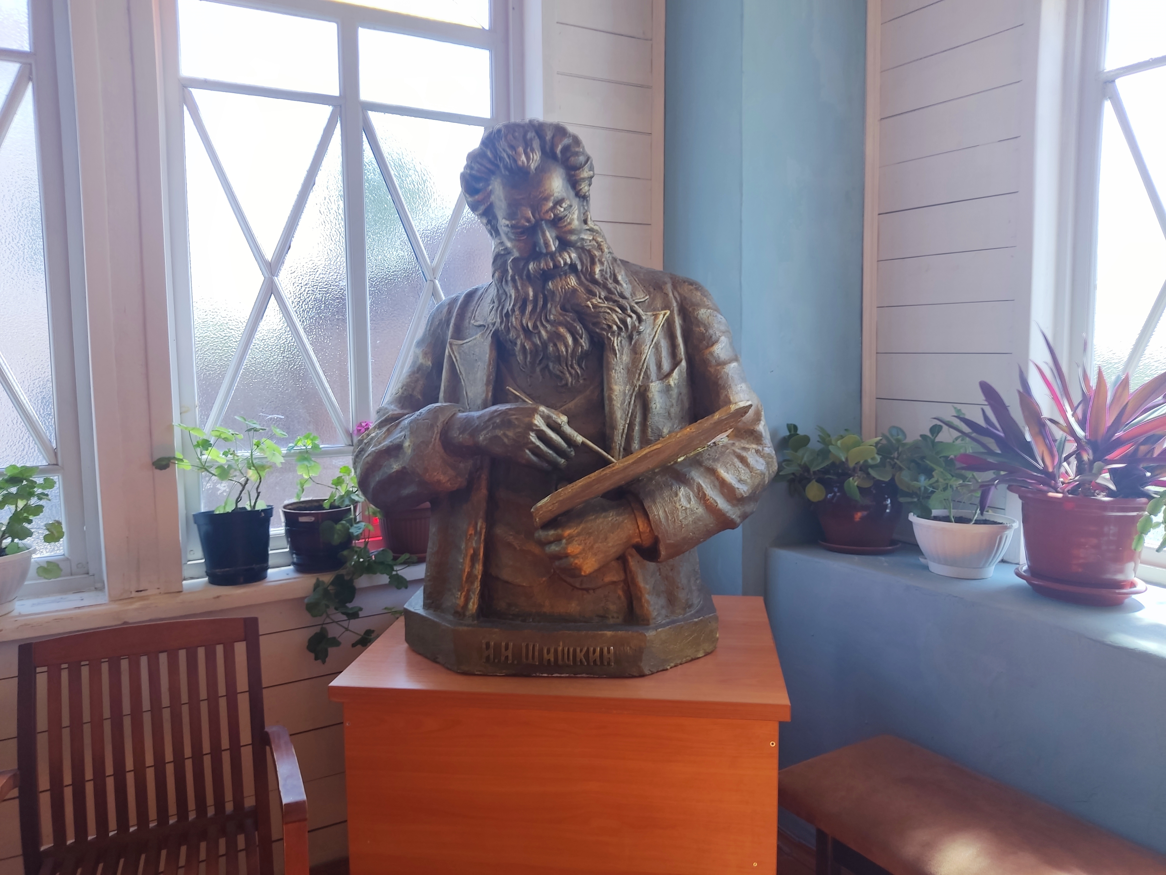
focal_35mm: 25
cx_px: 583
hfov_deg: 69.4
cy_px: 438
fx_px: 842
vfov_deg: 54.9
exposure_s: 1/100
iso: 52
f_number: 1.79
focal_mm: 4.71
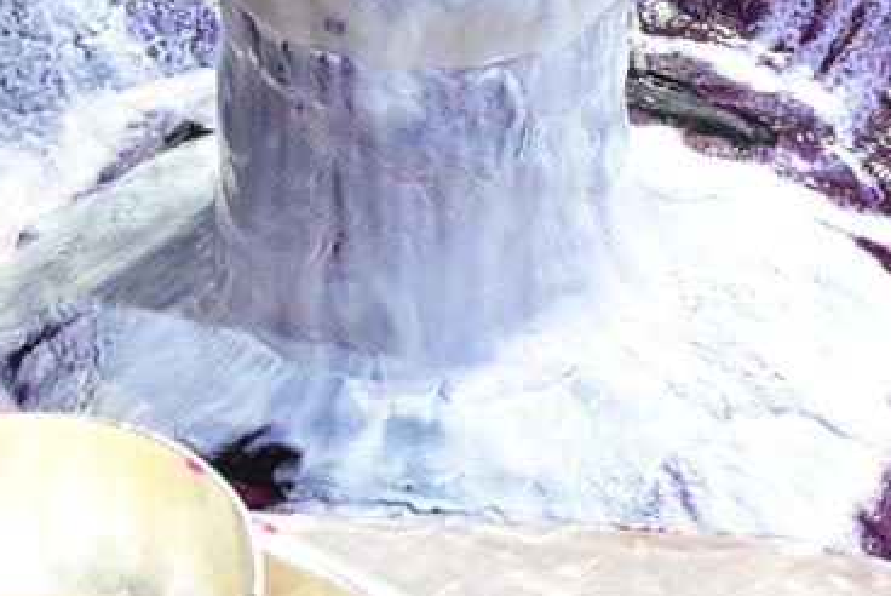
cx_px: 407
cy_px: -7
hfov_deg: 9.6
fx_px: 5325
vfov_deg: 6.4
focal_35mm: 215
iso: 1250
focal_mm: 44
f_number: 5.6
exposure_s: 1/60
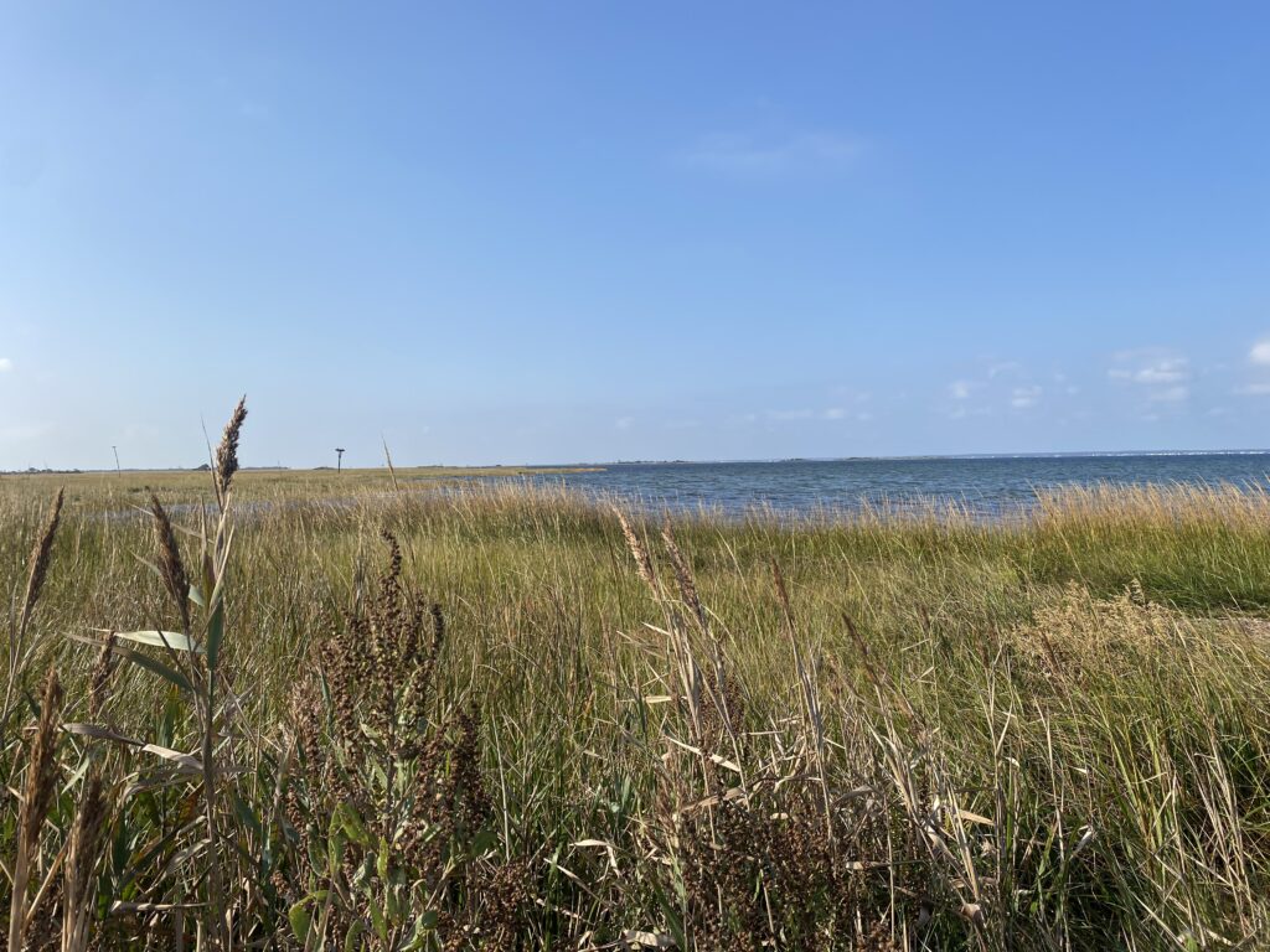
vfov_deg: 53.1
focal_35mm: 26
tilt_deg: -1.7
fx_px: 954
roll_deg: +1.1
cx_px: 635
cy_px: 476
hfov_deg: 67.3
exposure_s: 1/3125
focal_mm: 4.25
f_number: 1.8
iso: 32
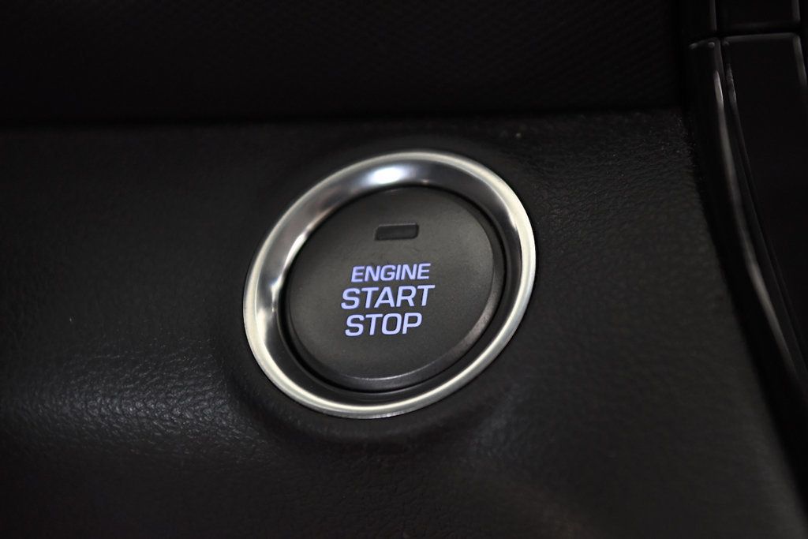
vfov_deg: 13.0
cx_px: 404
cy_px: 270
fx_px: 2357
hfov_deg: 19.5
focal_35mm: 105
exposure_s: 1/250
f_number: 3.5
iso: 2500
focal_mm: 70
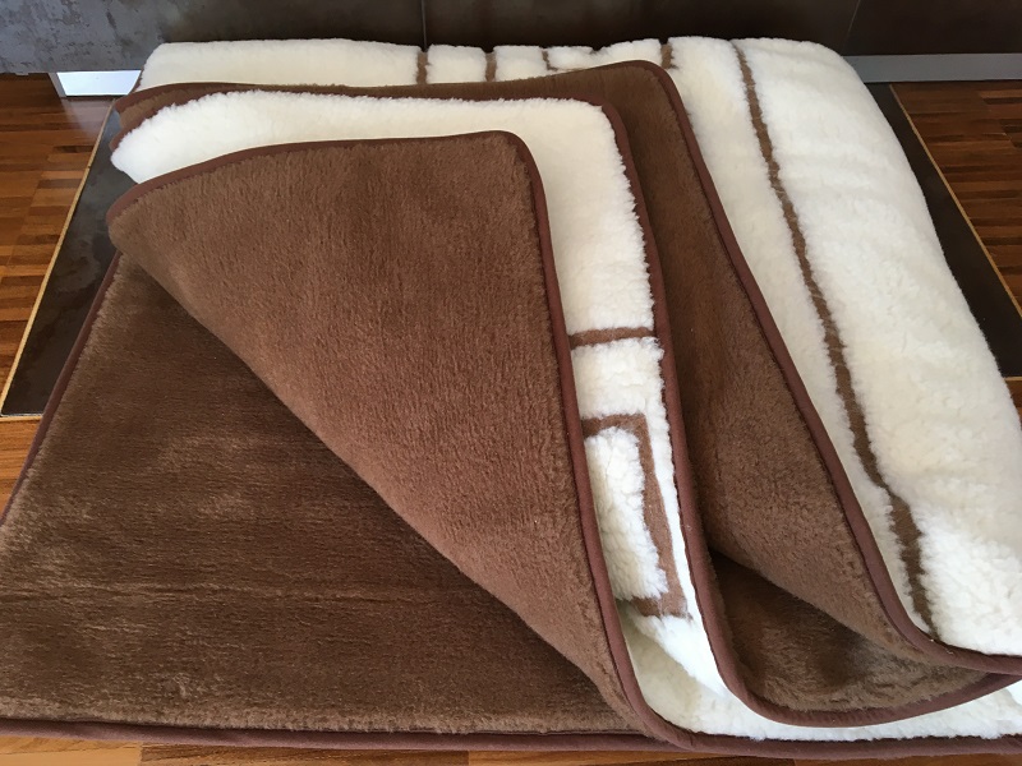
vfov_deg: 48.2
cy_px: 383
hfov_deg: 61.7
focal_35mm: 29
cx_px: 511
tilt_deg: -54.4
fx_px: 856
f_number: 2.2
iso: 50
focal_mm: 4.15
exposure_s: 1/30
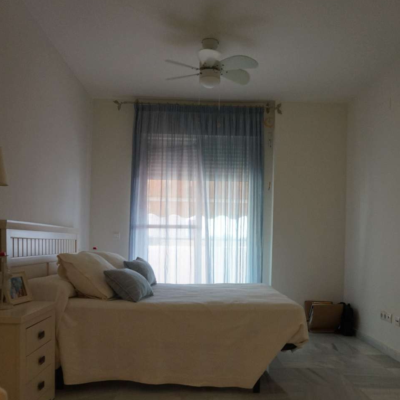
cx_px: 208
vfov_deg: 50.5
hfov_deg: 51.1
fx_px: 418
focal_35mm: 32
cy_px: 254
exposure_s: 1/160
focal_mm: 16
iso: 640
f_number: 4
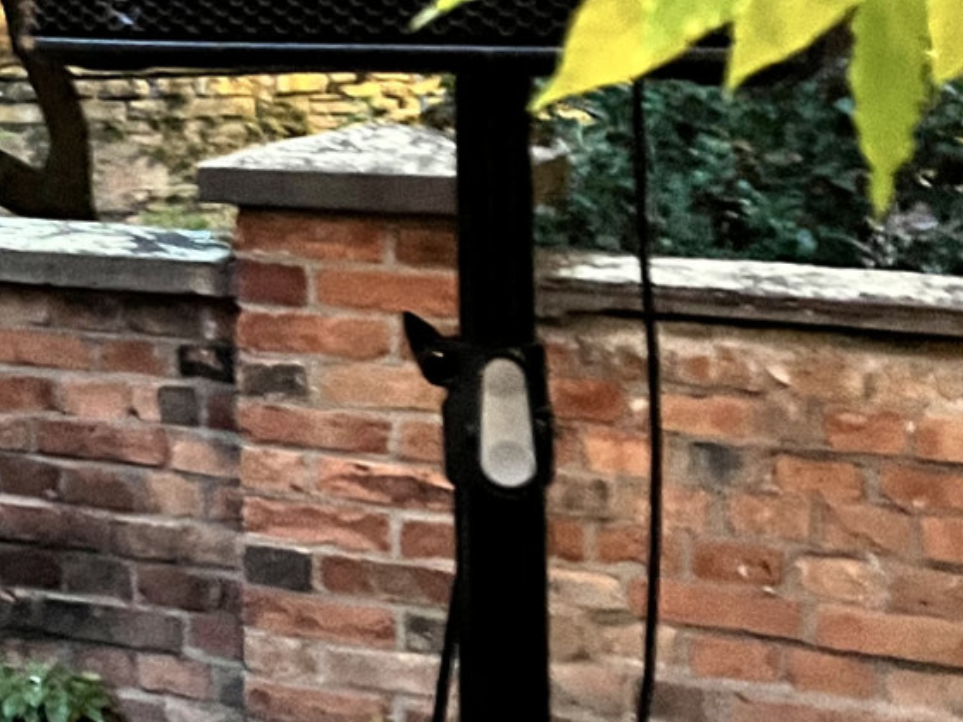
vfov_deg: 15.5
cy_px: -26
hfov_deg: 19.1
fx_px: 2587
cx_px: -381
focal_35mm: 93
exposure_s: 1/34
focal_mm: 5.7
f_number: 1.5
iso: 640
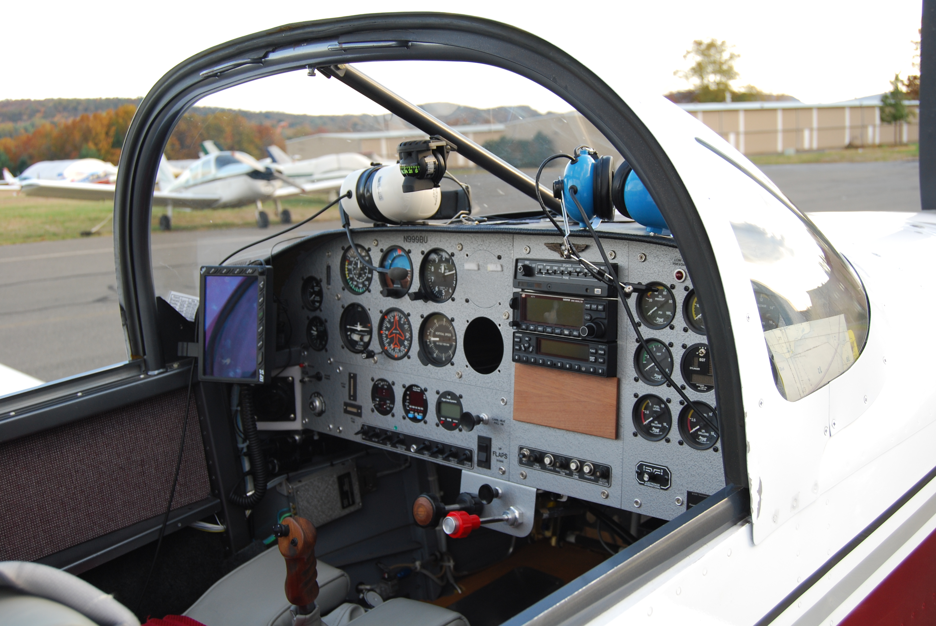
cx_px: 468
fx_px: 1015
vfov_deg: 34.3
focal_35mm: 39
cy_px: 313
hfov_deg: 49.5
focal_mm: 26
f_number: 5.6
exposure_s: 1/60
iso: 200
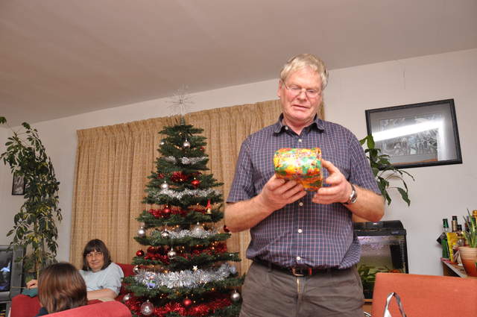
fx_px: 357
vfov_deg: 47.8
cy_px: 158
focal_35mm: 27
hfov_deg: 67.4
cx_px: 238
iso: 640
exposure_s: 1/60
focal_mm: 18
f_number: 5.6
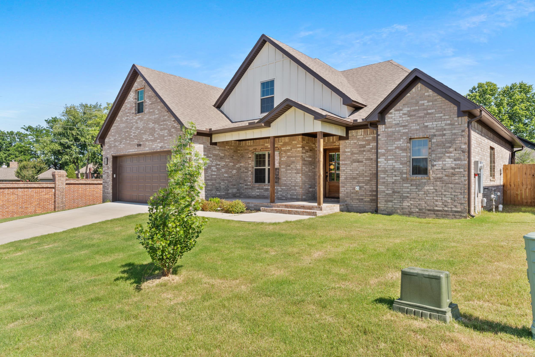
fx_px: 341
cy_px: 178
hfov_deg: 76.2
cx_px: 268
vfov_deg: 55.2
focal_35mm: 23
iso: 200
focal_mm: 15.3
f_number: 9
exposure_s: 1/80
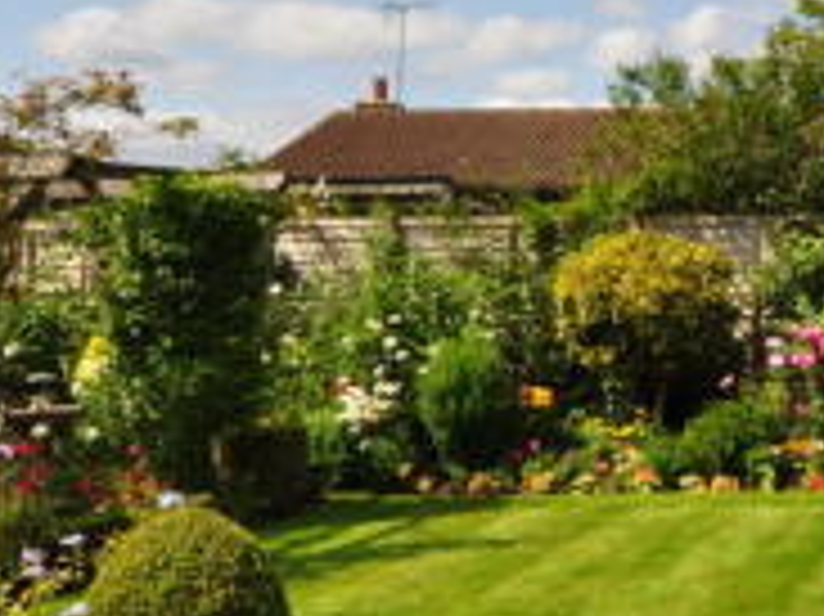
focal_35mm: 57
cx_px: 991
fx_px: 1349
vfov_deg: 25.6
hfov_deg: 29.2
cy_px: 202
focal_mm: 11
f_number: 10
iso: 200
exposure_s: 1/250
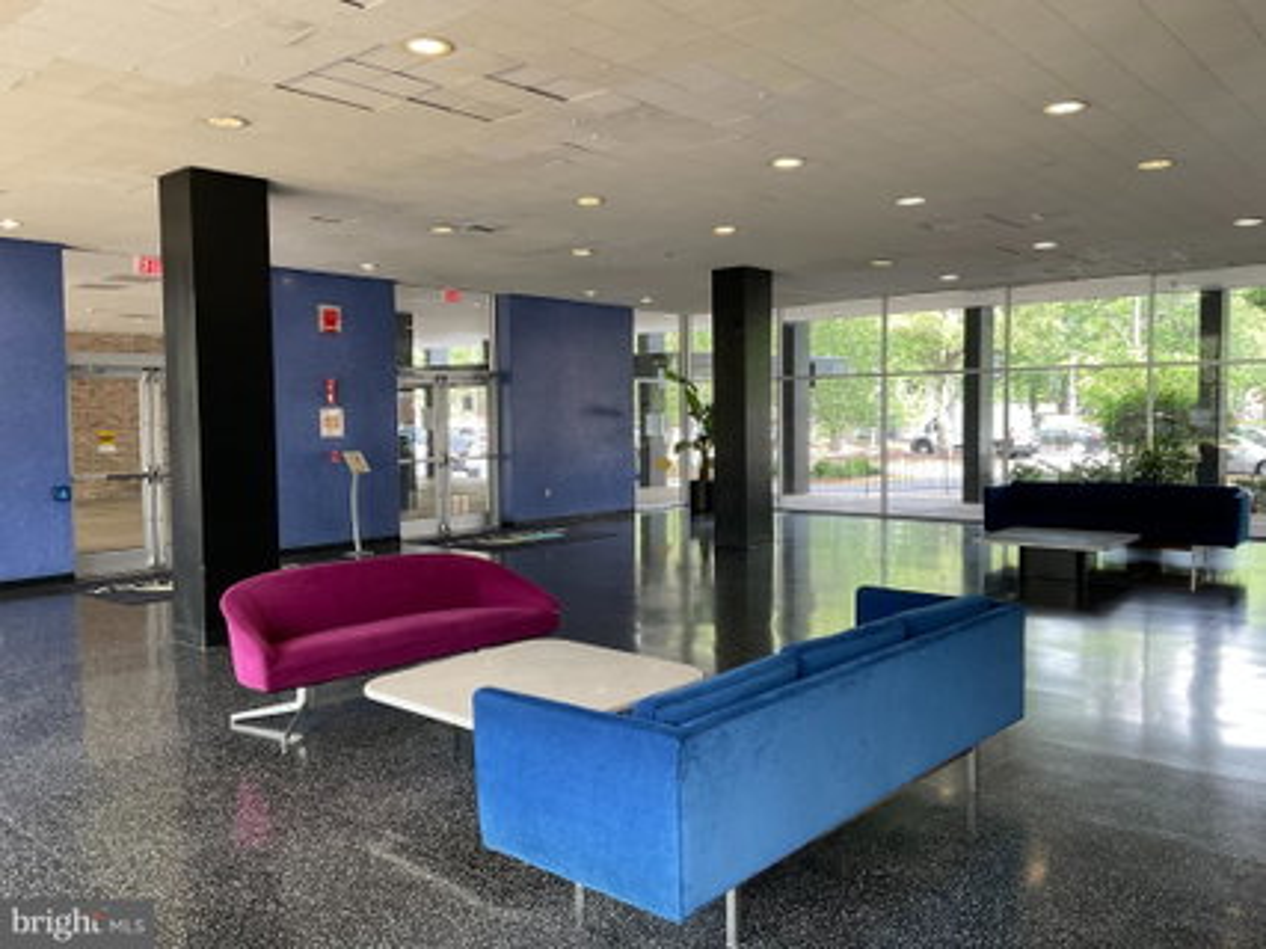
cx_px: 633
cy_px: 474
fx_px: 1060
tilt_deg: -3.1
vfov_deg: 48.2
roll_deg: +0.4
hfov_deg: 61.7
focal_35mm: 29
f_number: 1.8
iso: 64
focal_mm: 3
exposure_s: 1/122
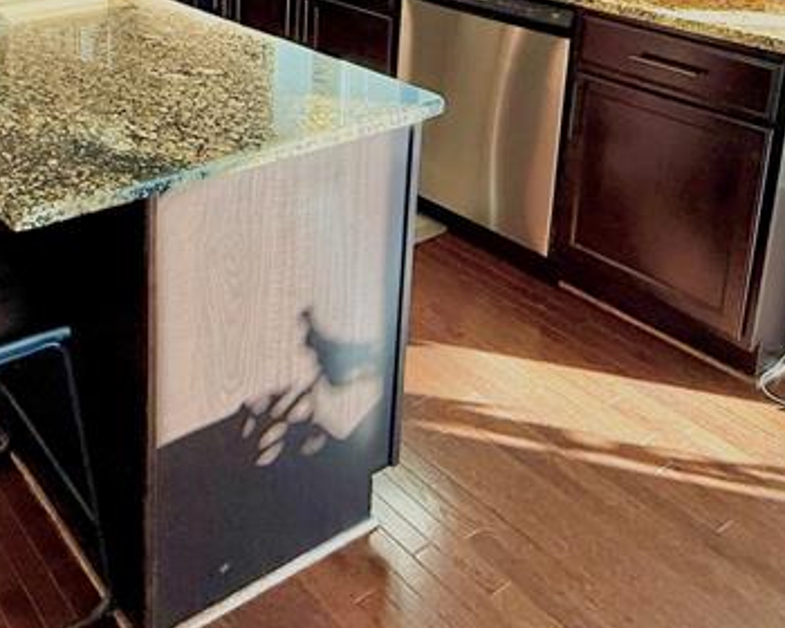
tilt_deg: -11.9
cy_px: -36
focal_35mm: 40
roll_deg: +0.1
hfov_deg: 42.9
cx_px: 117
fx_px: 929
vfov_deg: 33.3
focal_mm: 2.22
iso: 125
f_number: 2.2
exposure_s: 1/120
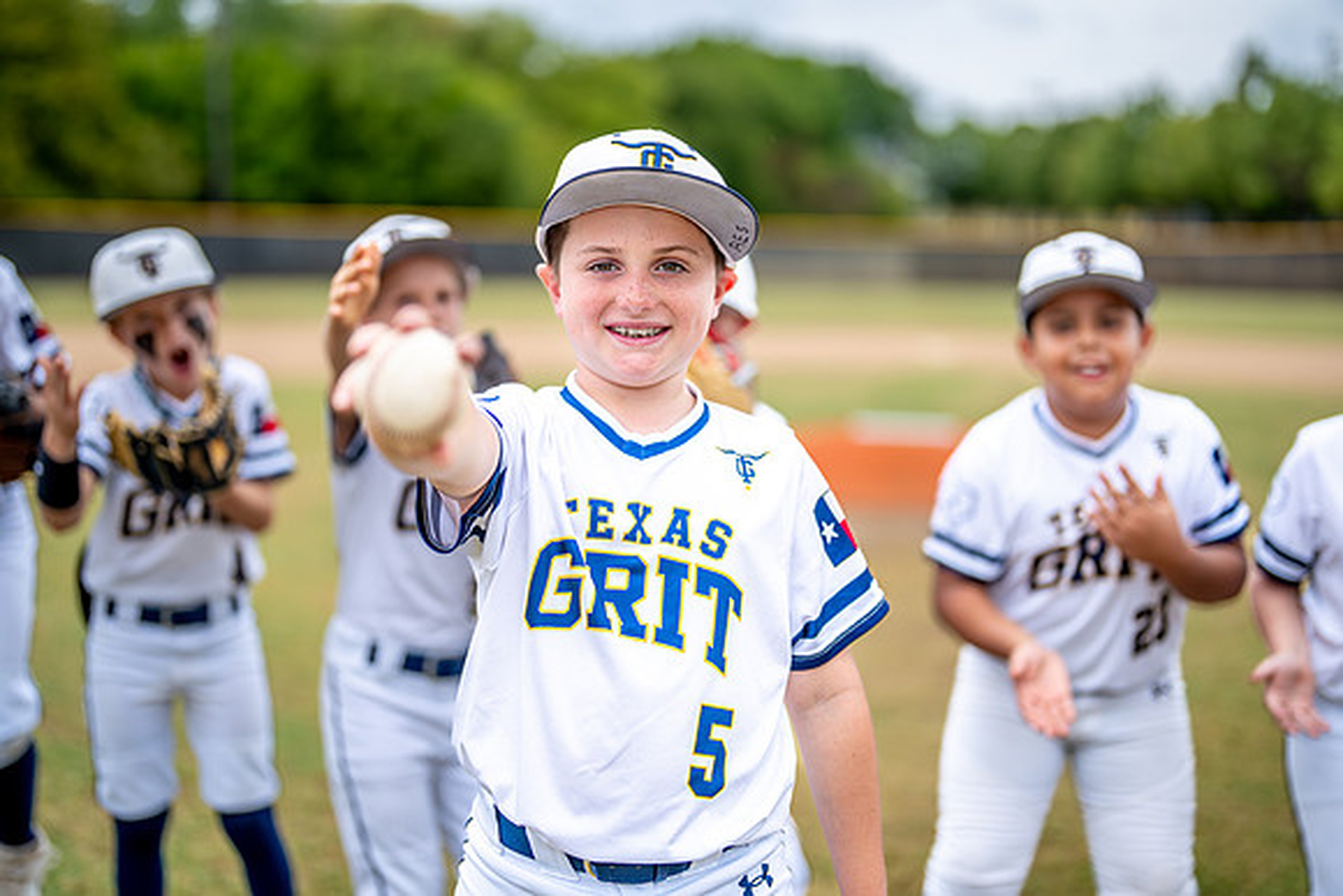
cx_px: 672
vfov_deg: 27.0
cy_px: 448
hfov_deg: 39.6
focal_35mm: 50
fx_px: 1866
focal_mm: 50
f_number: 1.2
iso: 160
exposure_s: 1/1600
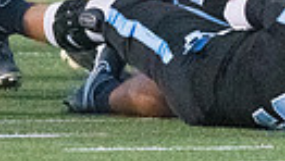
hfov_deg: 1.0
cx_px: 337
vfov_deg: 0.6
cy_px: -72
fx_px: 15818
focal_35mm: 2091
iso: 8000
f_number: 5.6
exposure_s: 1/2000
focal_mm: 300
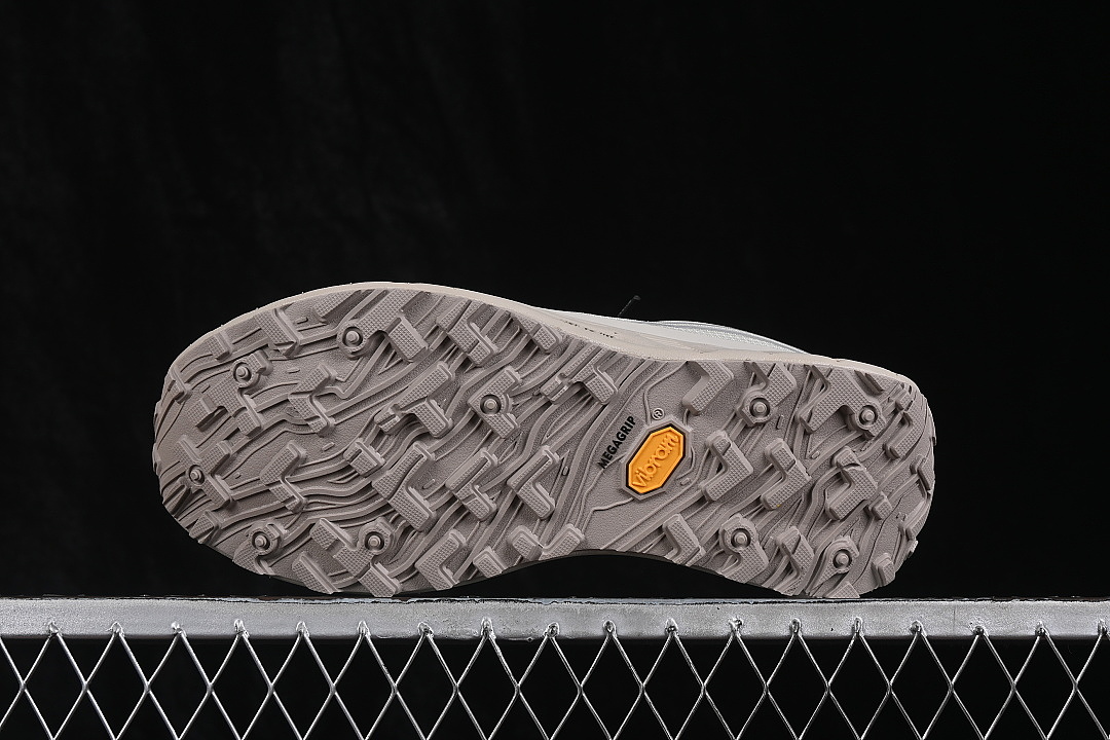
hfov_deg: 27.0
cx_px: 555
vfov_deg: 18.2
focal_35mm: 75
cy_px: 370
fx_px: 2312
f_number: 8
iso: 160
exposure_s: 1/80
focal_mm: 50
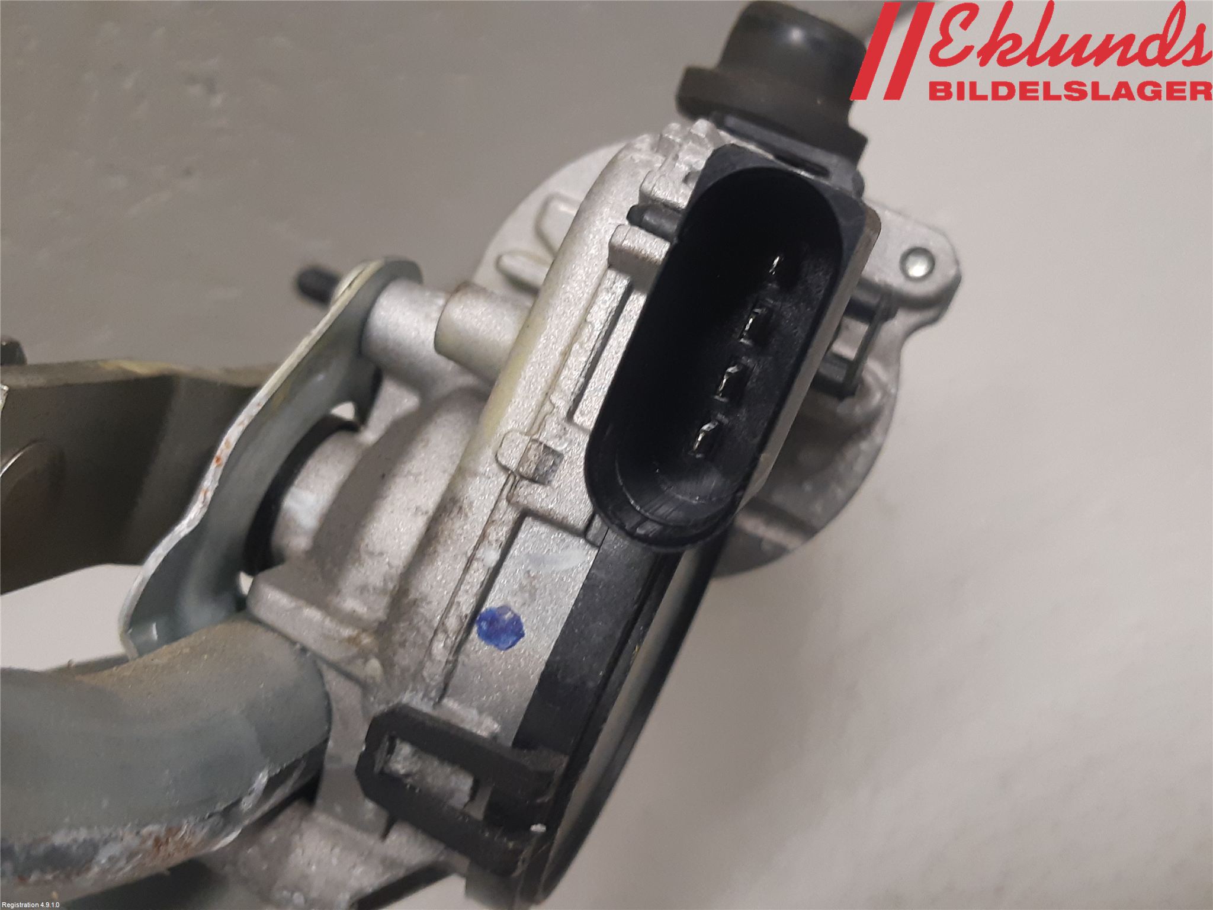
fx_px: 911
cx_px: 606
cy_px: 455
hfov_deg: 67.3
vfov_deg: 53.1
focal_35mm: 26
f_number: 1.7
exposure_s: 1/50
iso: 160
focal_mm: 3.93
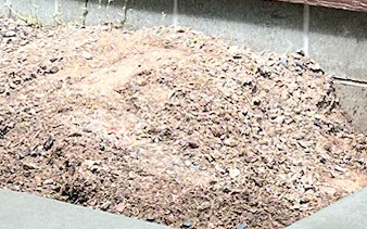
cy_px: -92
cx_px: 232
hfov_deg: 12.5
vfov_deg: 7.7
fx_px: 1670
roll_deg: -0.2
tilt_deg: -7.5
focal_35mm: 167
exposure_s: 1/581
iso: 50
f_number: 1.5
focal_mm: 5.7
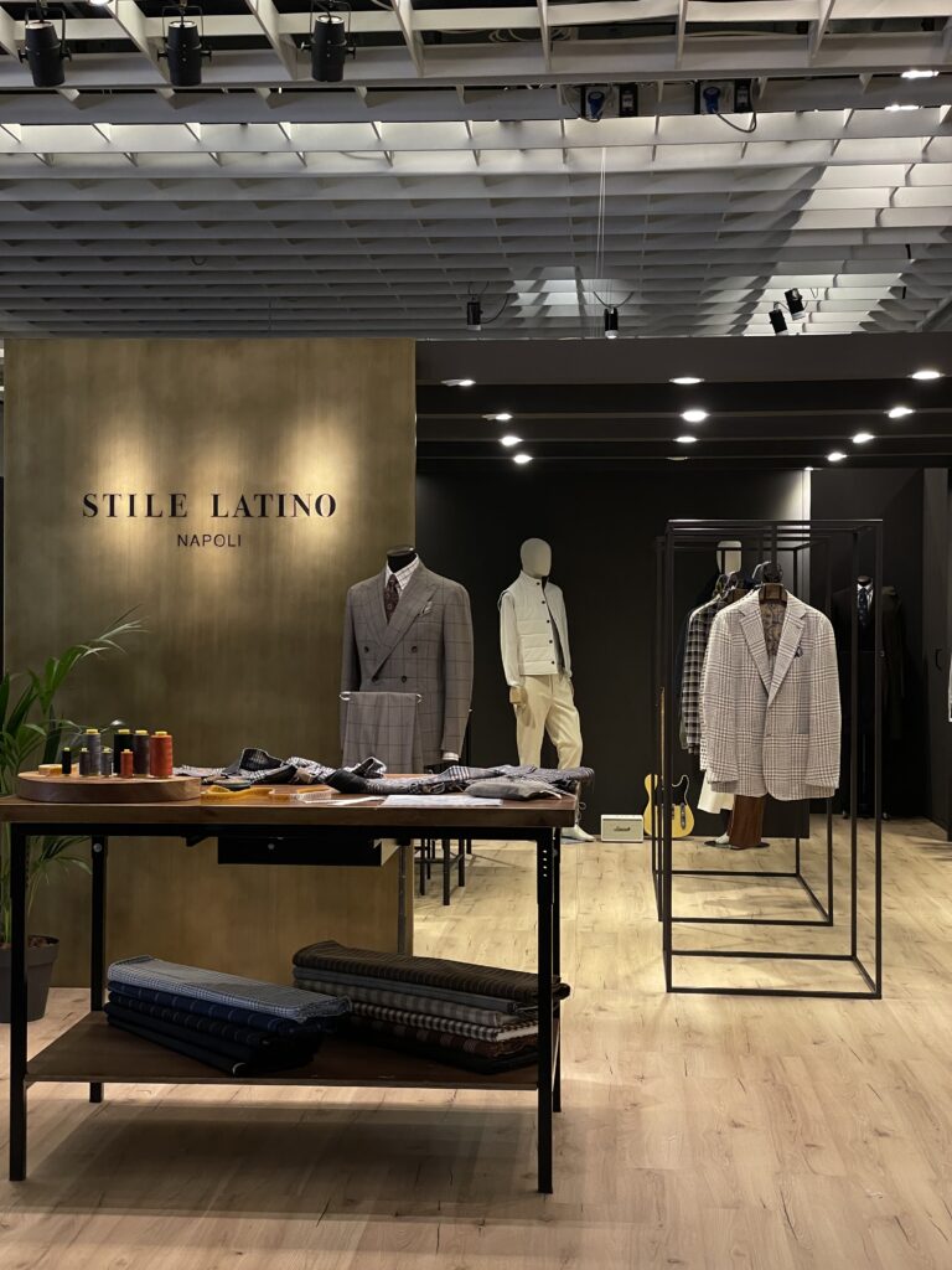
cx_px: 476
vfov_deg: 36.8
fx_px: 1907
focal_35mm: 52
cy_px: 635
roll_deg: -0.2
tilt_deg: -0.5
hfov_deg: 28.0
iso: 200
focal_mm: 6
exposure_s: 1/100
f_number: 2
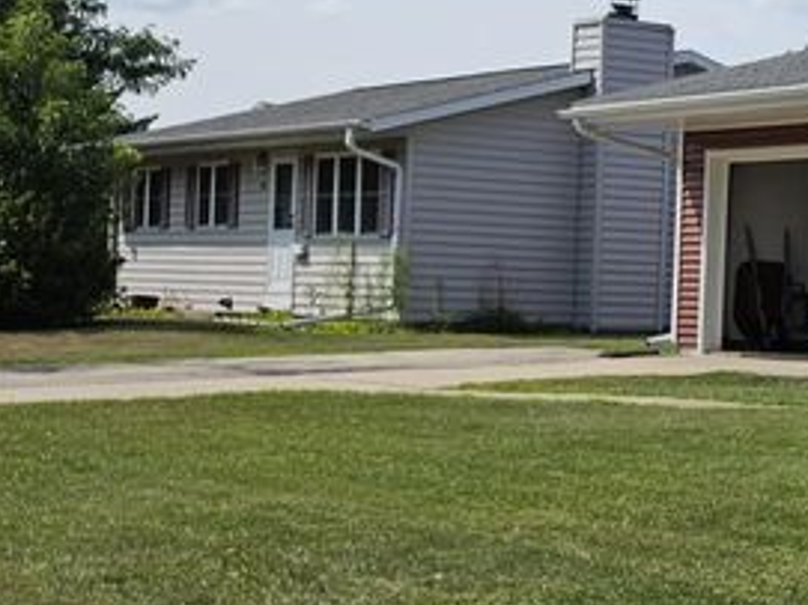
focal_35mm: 87
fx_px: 2030
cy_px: 262
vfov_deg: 17.0
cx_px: 1497
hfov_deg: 17.7
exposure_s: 1/2027
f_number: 1.8
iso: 25
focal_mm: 5.4
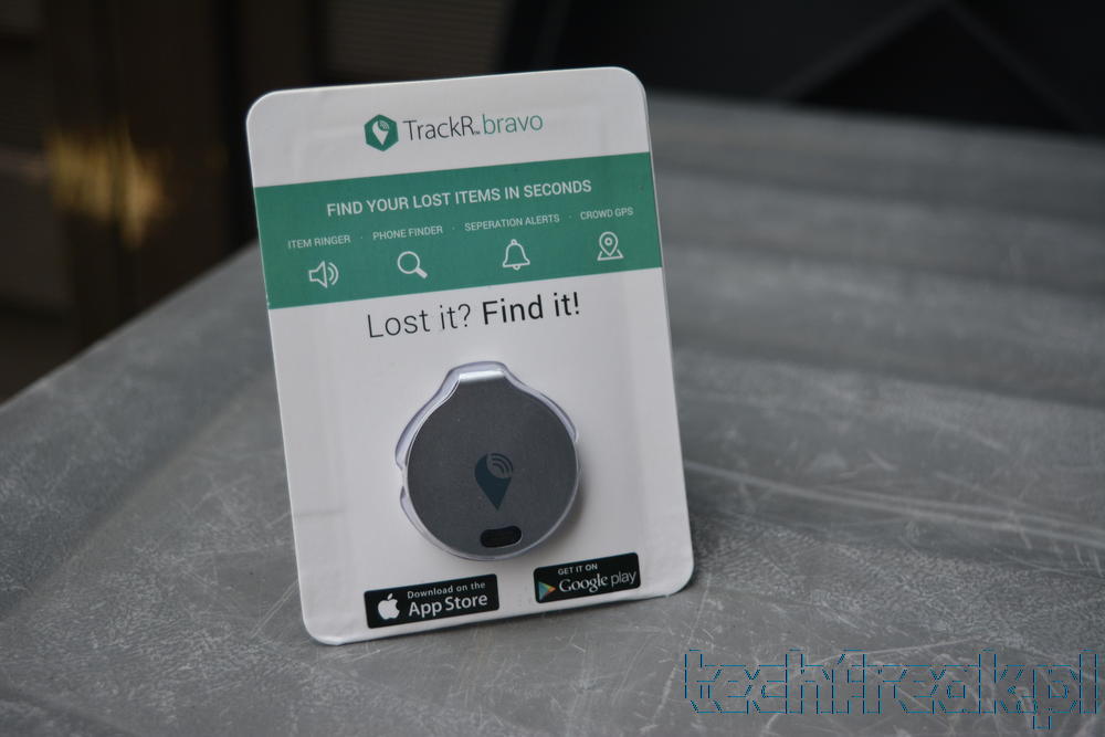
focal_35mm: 52
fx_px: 1612
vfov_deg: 25.8
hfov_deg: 37.8
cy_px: 368
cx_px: 552
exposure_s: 1/60
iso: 560
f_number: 4.5
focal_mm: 35
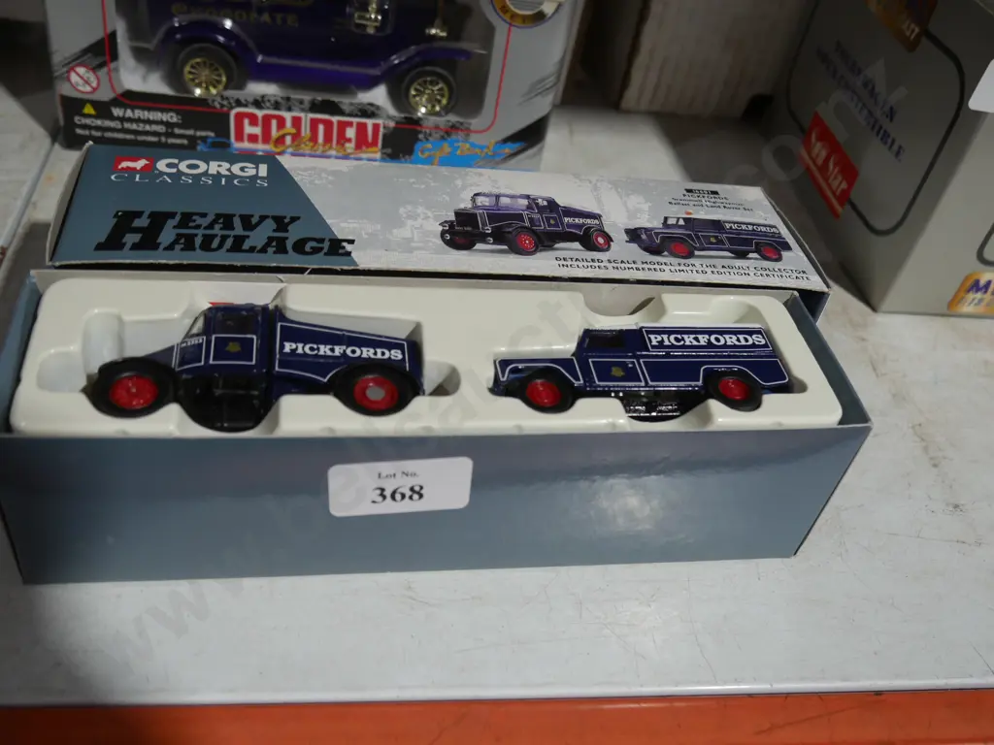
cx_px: 497
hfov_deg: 54.0
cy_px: 372
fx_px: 976
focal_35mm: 34
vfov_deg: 41.8
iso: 320
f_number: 4
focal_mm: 17
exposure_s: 1/60
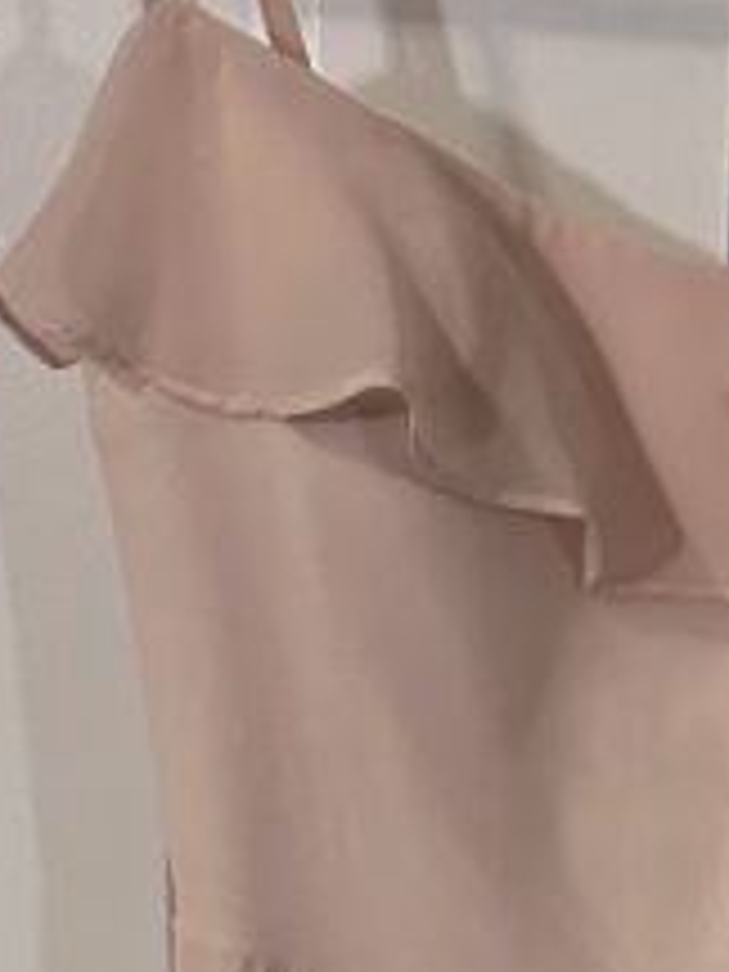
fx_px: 3201
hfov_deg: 12.8
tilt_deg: -19.3
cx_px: 796
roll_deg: -4.0
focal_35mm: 114
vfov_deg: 15.6
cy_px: 1544
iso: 500
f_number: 1.78
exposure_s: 1/60
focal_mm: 6.86
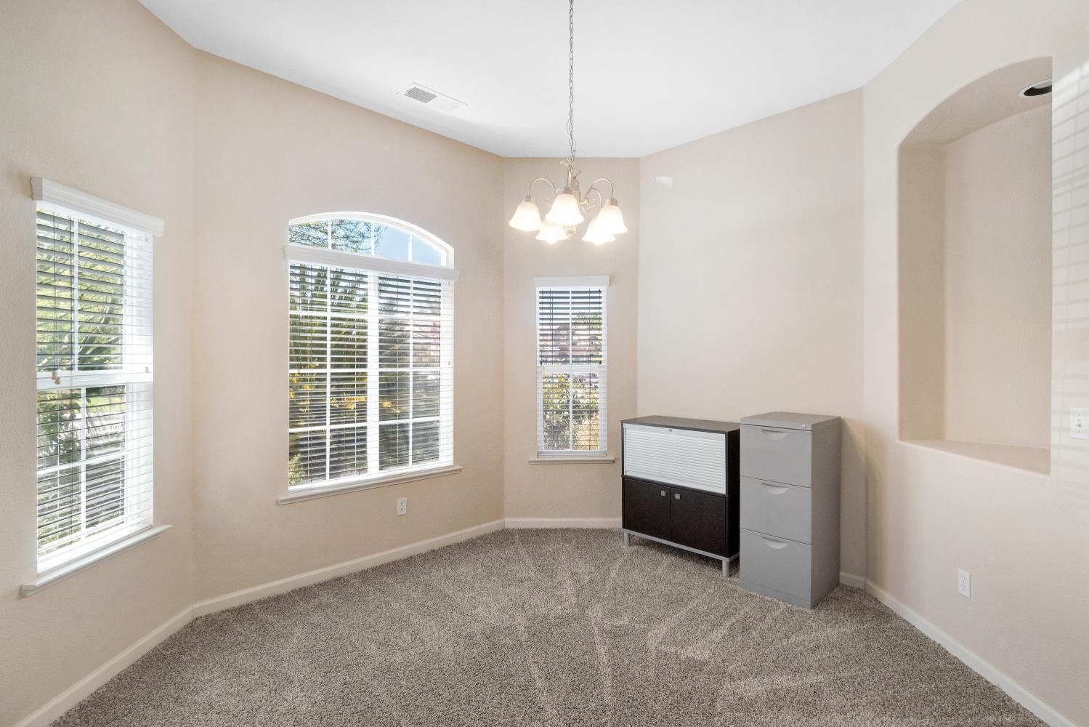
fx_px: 499
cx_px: 544
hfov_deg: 95.0
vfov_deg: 72.1
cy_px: 364
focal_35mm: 16
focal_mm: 11
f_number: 8
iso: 400
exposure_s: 1/60
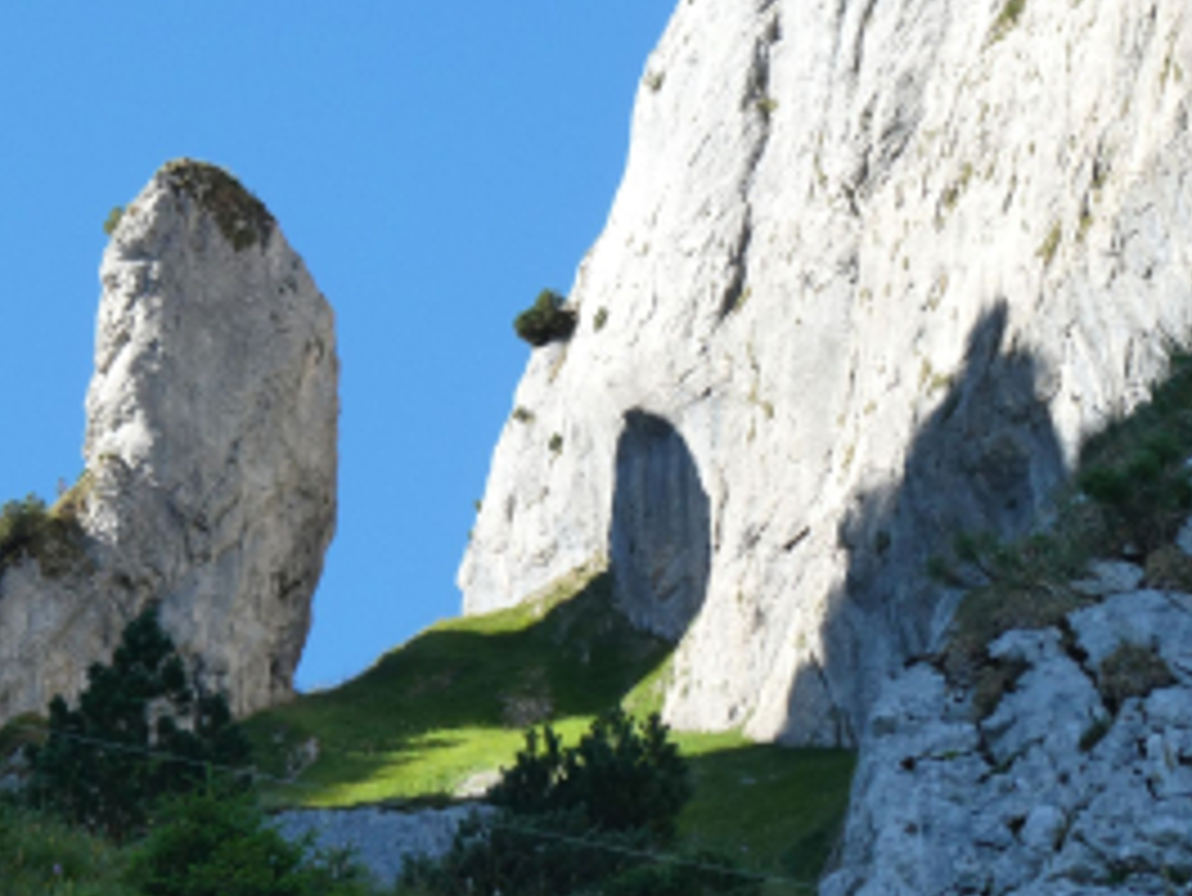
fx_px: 8371
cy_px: 405
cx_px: 380
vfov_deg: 6.1
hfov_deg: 8.1
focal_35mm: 243
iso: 80
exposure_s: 1/160
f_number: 5.4
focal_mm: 27.1
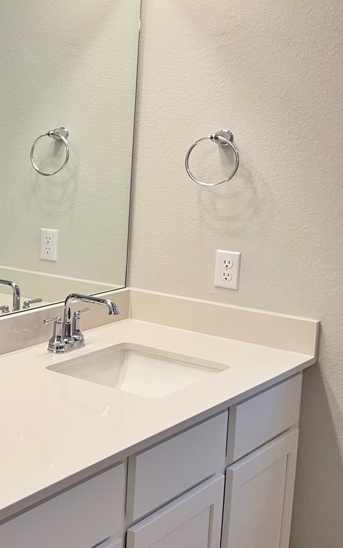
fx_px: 808
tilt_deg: -6.2
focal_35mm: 54
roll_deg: -1.4
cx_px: -176
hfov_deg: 20.4
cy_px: 212
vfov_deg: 37.4
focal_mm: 5.1
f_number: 1.6
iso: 50
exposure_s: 1/120
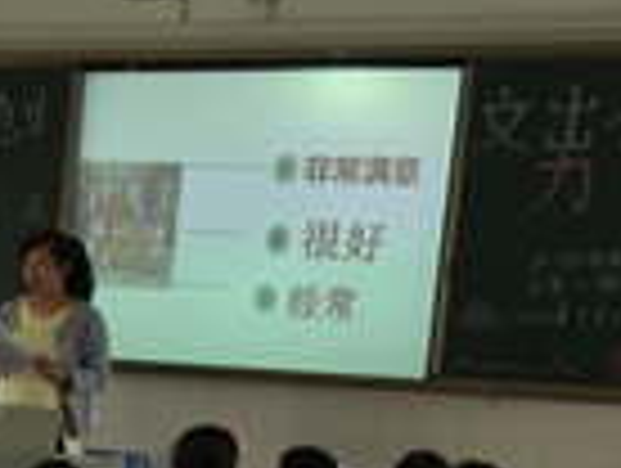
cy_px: 713
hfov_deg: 17.8
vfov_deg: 13.3
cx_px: -122
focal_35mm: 105
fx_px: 1887
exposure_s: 1/50
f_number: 2.2
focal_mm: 4.15
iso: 32
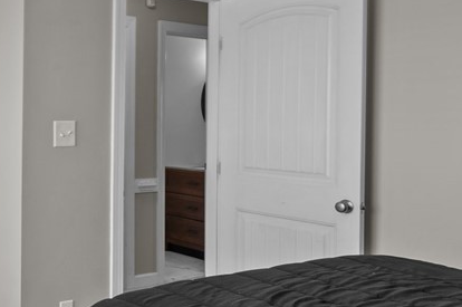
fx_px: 538
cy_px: 123
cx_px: -17
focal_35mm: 42
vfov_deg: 31.7
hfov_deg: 39.8
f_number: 4
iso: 400
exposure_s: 1/50
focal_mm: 16
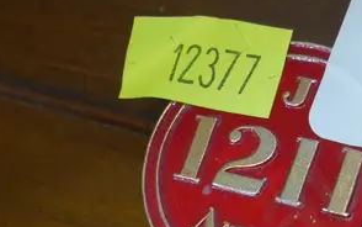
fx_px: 1747
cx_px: 350
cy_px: 173
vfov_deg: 7.4
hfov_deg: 11.7
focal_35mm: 177
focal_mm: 24
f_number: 5.2
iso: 1250
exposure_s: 1/60
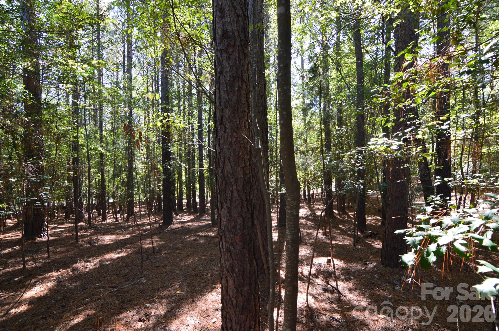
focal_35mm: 16
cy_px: 166
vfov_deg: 71.9
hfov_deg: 95.0
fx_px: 228
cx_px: 250
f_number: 8
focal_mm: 11
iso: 800
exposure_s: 1/60
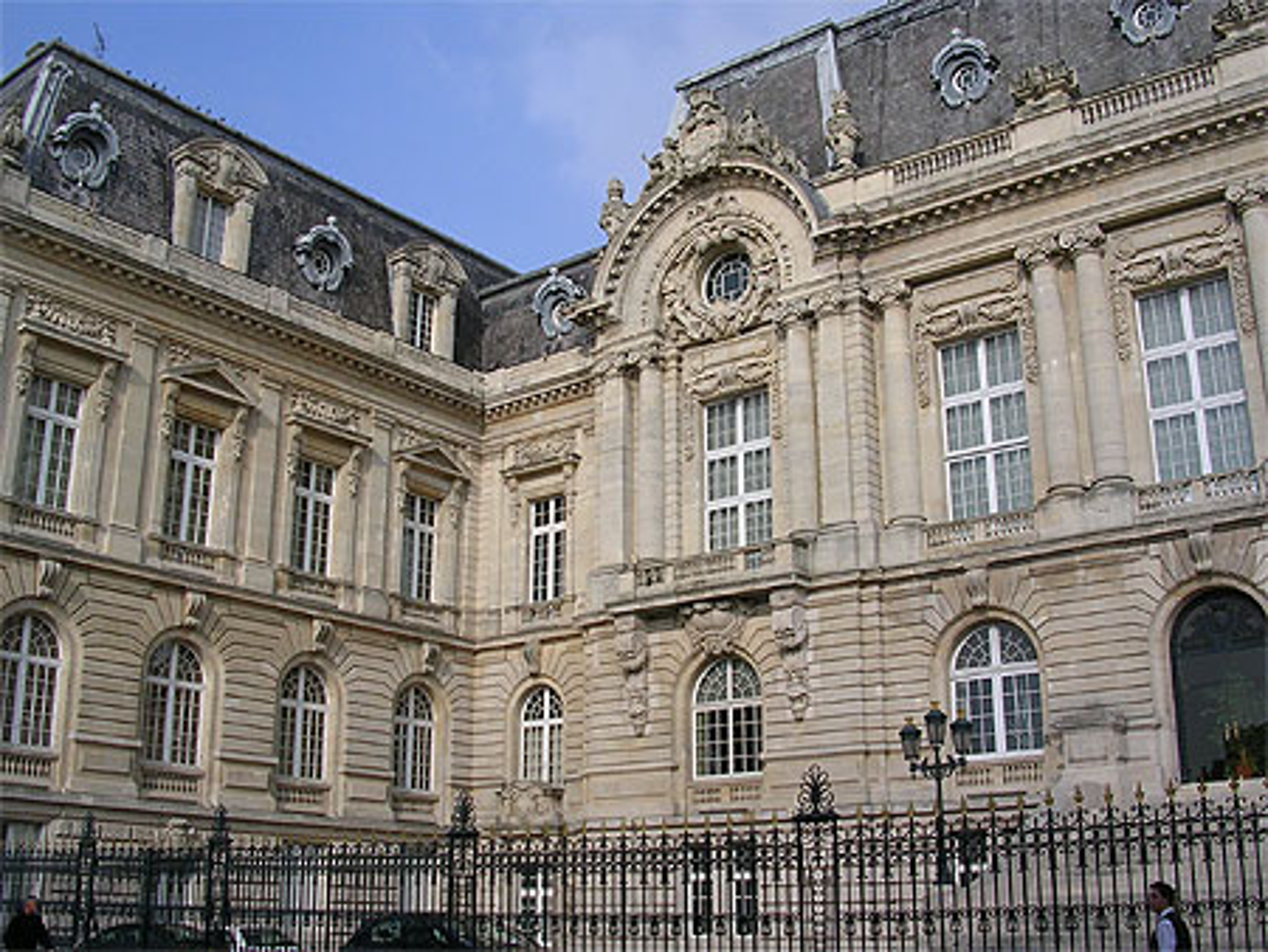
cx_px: 634
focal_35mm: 38
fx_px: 1393
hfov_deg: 49.0
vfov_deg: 37.8
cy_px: 476
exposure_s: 1/277
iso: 50
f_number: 5.6
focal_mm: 5.8
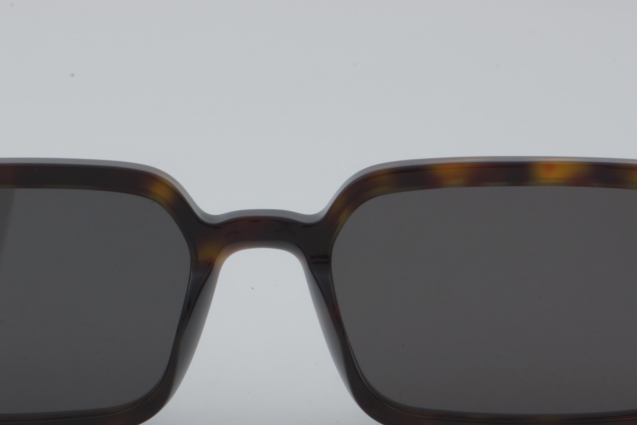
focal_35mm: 136
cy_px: 272
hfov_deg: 15.1
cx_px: 265
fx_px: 2403
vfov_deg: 10.1
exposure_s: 1/4
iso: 100
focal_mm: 55
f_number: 32
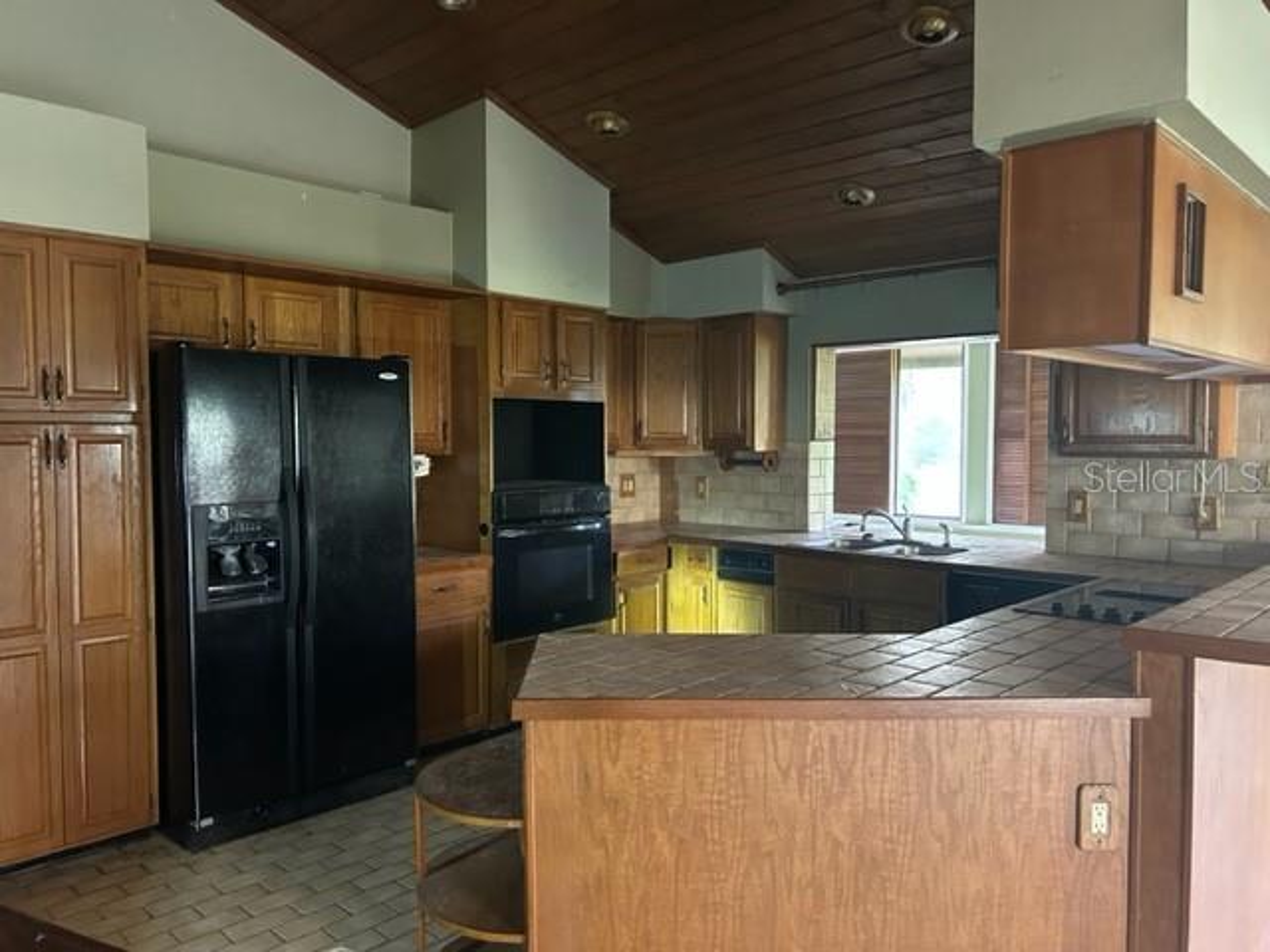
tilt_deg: -2.2
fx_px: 954
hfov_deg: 67.3
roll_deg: +0.8
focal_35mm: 26
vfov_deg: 53.1
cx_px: 635
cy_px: 476
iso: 640
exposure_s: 1/37
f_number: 1.5
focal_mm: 5.7
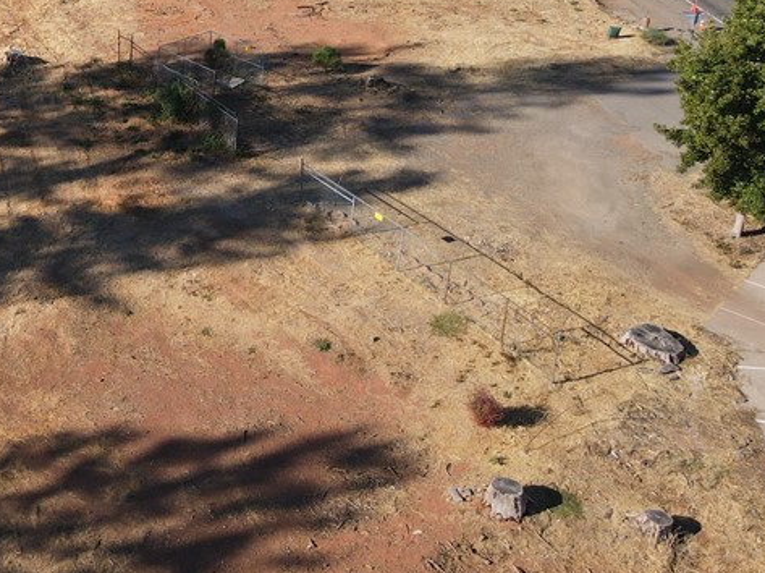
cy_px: 5
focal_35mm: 52
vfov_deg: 26.5
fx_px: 1148
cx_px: -45
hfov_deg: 32.9
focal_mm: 4.5
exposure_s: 1/500
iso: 100
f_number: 2.8
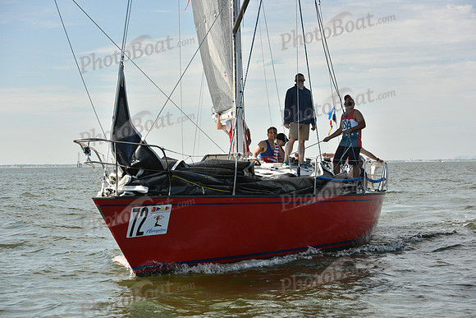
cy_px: 159
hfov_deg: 28.8
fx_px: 926
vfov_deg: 19.5
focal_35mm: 70
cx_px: 238
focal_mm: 70
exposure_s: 1/1600
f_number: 6.3
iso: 320
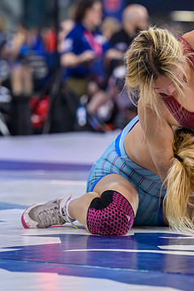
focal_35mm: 264
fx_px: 2132
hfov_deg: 5.2
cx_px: 158
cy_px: 174
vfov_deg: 7.8
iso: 2000
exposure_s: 1/800
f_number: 2.8
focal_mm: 125
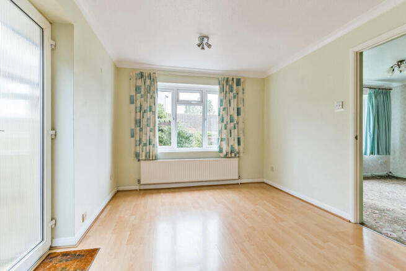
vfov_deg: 73.8
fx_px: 180
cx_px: 203
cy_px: 136
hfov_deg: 96.7
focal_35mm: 16
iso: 100
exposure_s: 1/5
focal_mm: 16
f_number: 8
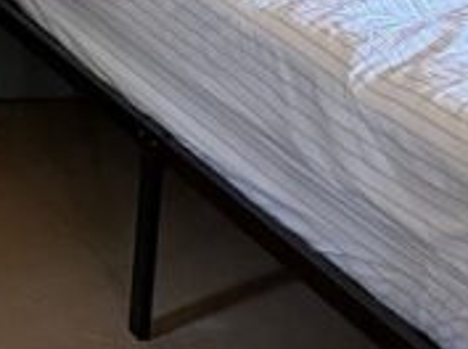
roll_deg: -0.8
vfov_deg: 9.5
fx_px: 1956
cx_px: -403
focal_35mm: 145
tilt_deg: -6.7
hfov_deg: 12.4
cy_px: -370
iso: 800
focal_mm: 6.76
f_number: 1.78
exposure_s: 1/55
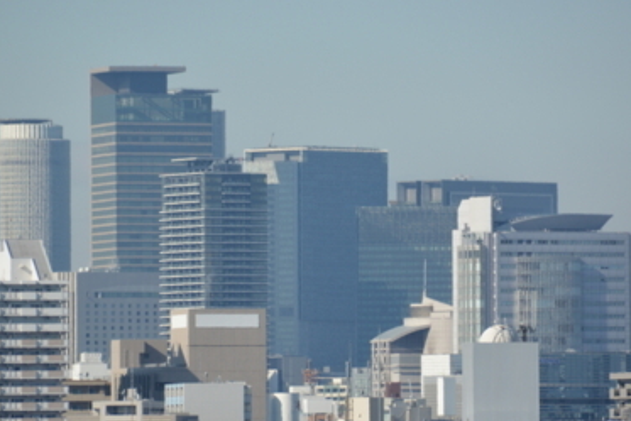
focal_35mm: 507
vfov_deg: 2.7
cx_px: 296
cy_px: 230
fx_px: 8890
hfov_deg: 4.1
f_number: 6.3
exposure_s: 1/800
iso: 200
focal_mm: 210
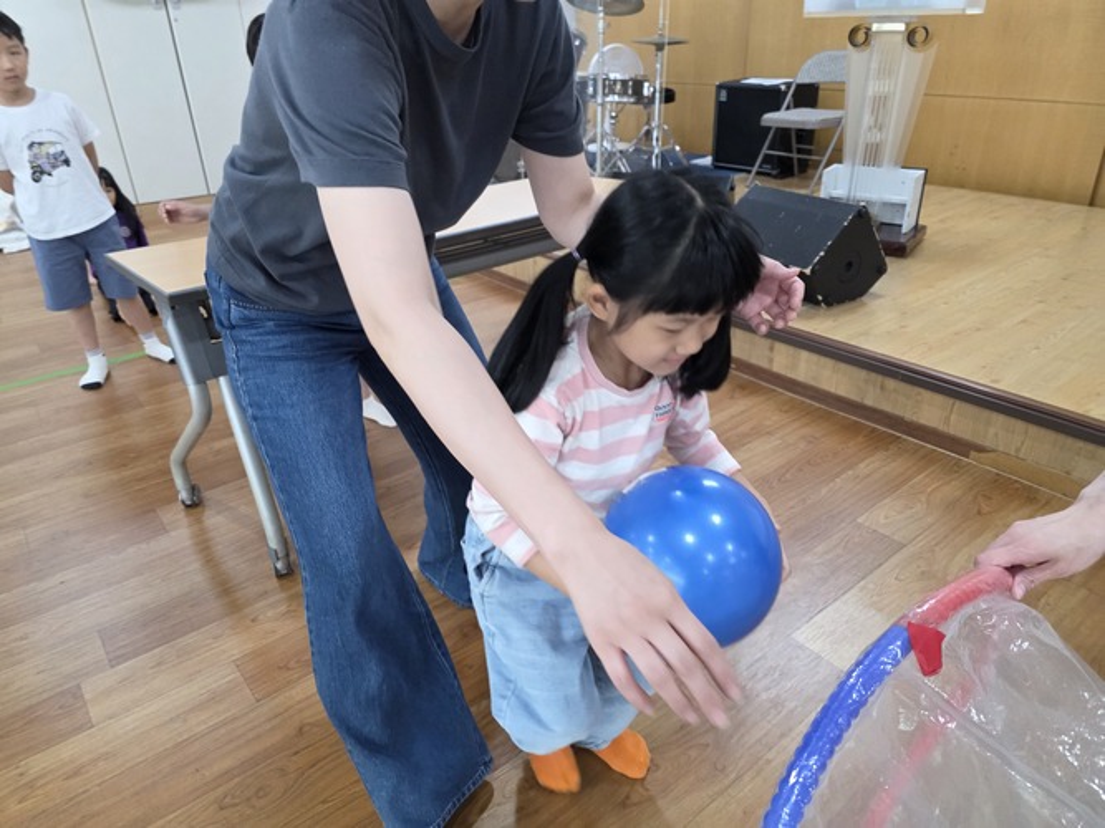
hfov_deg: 73.9
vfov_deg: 58.9
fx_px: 734
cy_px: 414
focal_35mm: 23
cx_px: 552
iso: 400
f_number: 1.7
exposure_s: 1/120
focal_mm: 6.3
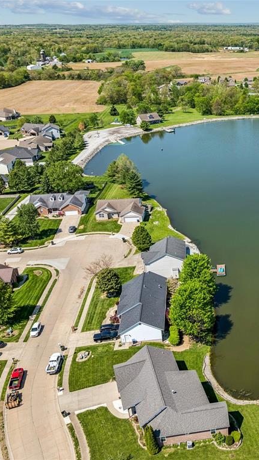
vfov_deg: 56.6
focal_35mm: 35
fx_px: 427
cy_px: 230
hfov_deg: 31.0
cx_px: 264
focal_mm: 12.3
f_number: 2.8
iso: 100
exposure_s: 1/50
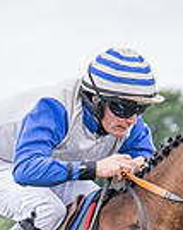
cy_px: 328
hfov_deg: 2.4
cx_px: -57
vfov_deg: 3.0
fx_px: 4392
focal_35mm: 648
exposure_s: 1/1600
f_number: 4
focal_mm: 105
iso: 400
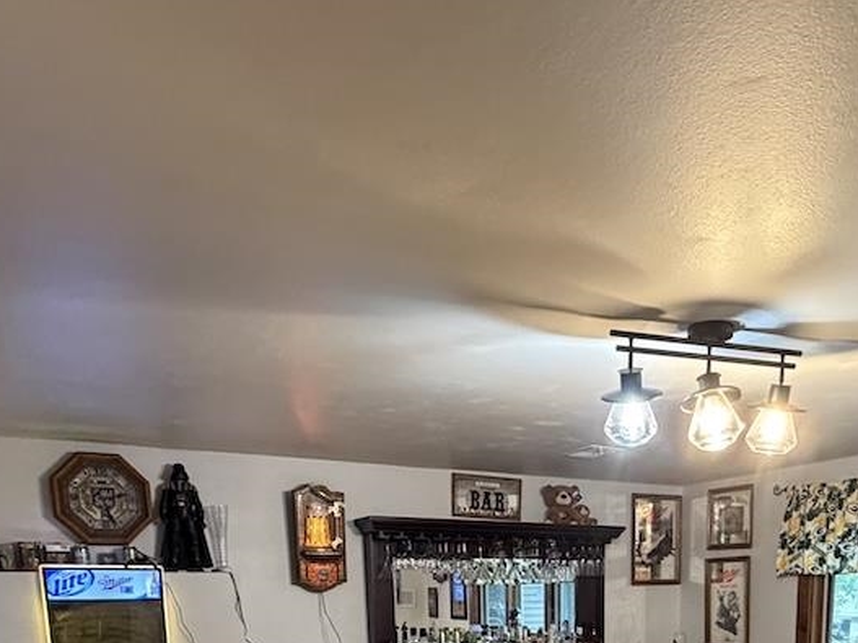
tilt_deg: -10.6
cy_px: 752
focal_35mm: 34
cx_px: 552
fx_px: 843
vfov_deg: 34.4
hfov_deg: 53.2
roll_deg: +1.0
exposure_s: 1/60
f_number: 2.2
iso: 640
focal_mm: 2.22
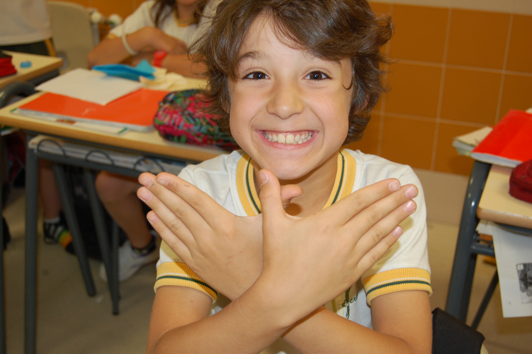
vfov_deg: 28.0
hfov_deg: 41.1
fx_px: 709
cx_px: 266
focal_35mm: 48
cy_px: 177
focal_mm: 32
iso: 400
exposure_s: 1/60
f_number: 4.5
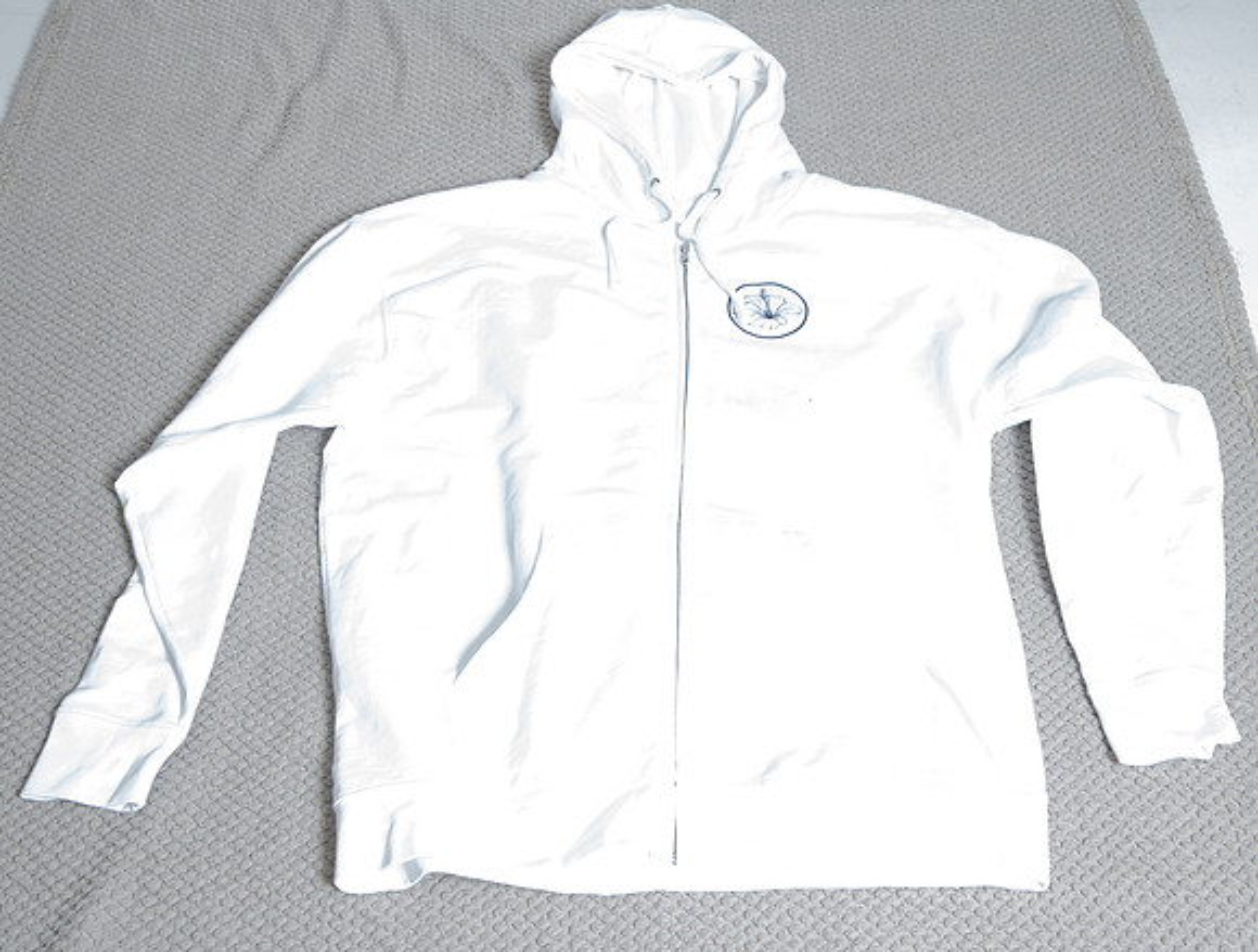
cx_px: 670
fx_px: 1932
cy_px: 476
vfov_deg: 27.7
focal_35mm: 53
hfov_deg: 36.0
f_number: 9
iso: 2500
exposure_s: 1/125
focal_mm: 46
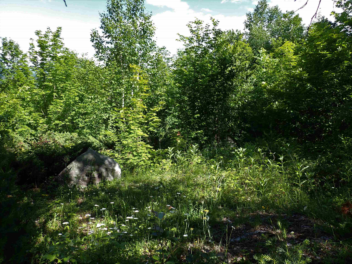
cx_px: 176
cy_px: 132
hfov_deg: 69.4
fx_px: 254
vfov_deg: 54.9
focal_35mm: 25
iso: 100
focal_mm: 4.5
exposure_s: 1/400
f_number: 2.8
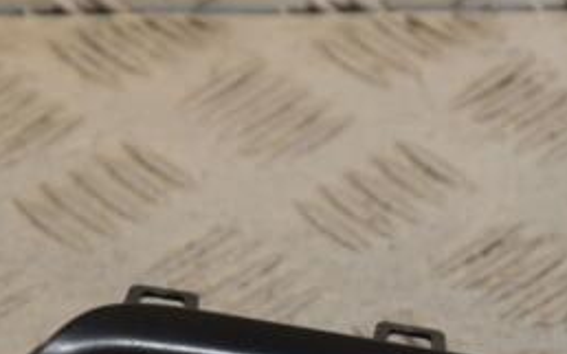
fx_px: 4668
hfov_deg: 6.9
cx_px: 369
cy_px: 427
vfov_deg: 4.3
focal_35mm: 302
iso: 800
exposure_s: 1/200
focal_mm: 85
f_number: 7.1
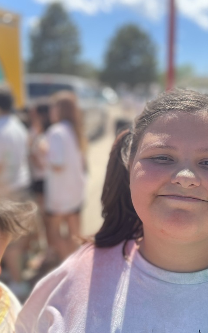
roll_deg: -1.8
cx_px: 160
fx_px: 336
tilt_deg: -11.2
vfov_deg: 52.7
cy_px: 166
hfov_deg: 33.6
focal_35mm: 37
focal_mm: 4.2
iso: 50
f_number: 1.6
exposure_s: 1/2506
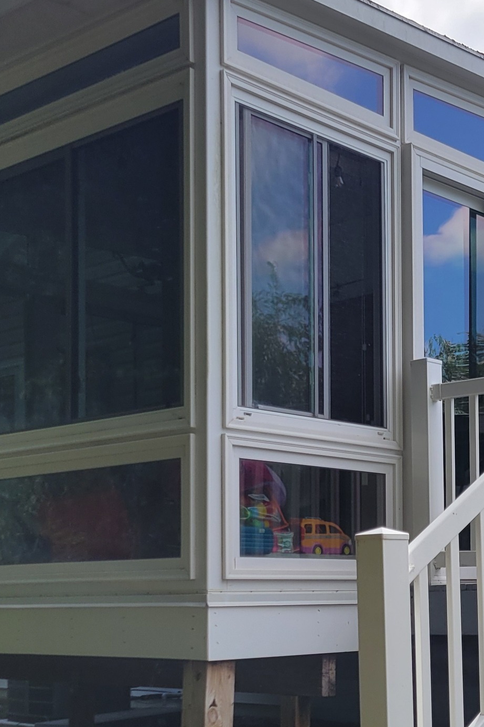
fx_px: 1210
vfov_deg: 32.6
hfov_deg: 21.5
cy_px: 566
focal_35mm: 60
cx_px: 521
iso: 40
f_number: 1.8
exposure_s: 1/1529
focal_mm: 5.4
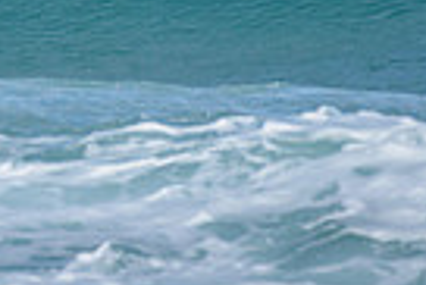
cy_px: -249
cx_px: -535
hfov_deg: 0.8
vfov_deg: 0.5
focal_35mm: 2611
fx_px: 30929
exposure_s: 1/2000
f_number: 5.6
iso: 160
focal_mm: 500
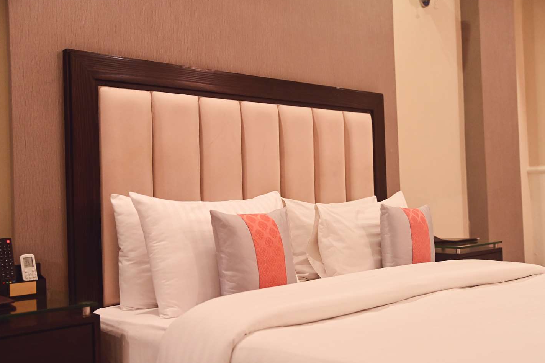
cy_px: 185
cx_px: 282
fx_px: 606
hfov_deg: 48.4
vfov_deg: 33.4
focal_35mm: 40
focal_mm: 38
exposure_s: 1/125
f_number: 2.8
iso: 2000
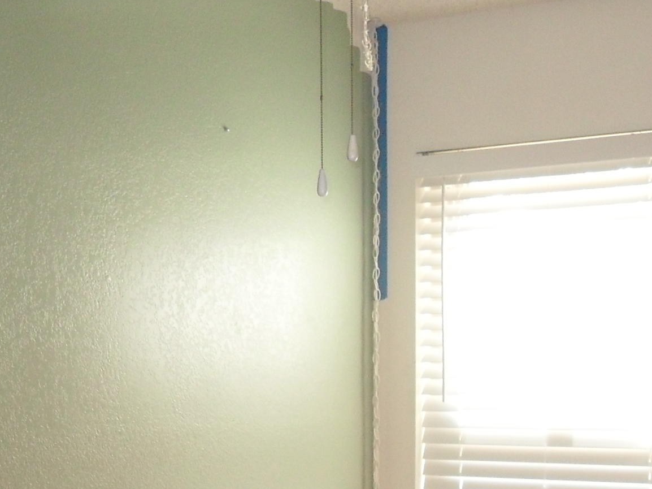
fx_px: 1714
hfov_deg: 21.3
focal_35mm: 91
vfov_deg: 15.9
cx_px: 142
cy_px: 490
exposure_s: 1/45
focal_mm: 6.2
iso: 200
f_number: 2.8
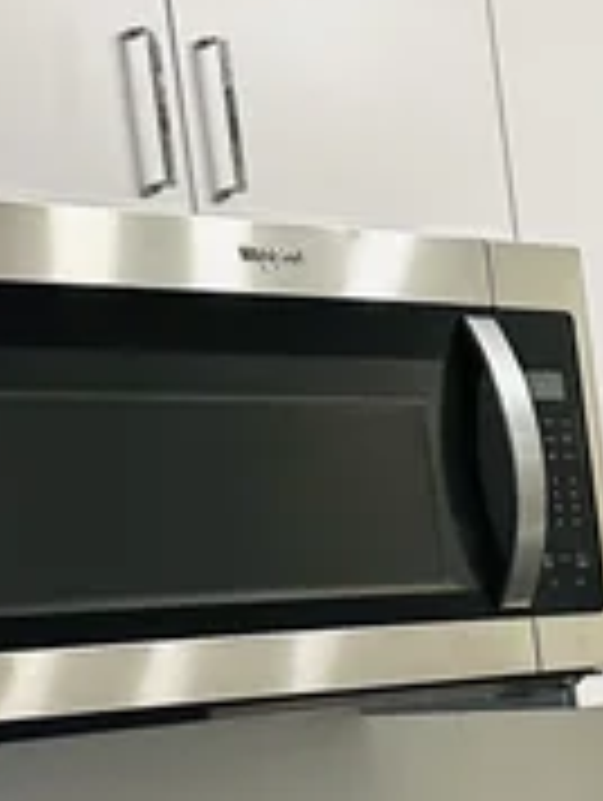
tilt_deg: -4.8
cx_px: 1260
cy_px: 1028
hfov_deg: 11.5
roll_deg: +4.2
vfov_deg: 16.2
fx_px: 2665
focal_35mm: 115
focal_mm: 6.86
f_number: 1.78
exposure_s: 1/120
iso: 200
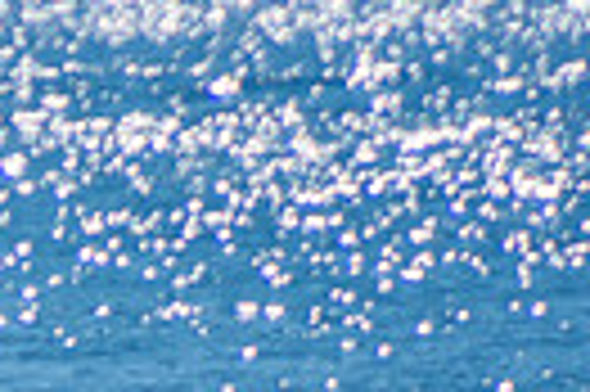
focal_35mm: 2655
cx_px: -482
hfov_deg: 0.8
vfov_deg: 0.5
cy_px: 831
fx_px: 43458
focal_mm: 400
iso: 180
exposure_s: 1/1250
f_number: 5.6
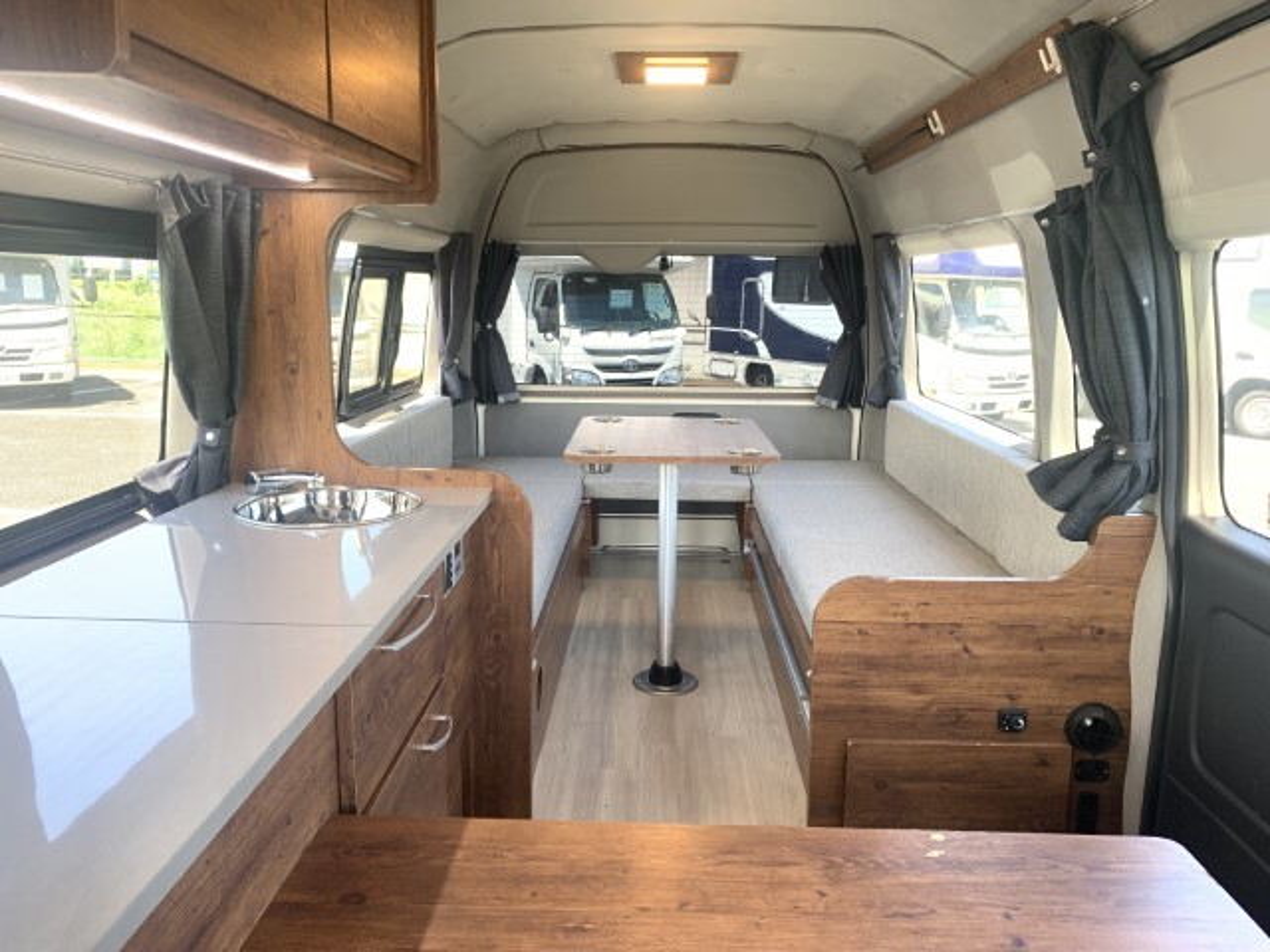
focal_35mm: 26
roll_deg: -1.9
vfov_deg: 53.1
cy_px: 476
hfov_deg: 67.3
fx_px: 954
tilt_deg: -10.9
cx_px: 635
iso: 100
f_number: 1.8
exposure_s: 1/79
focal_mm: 4.25
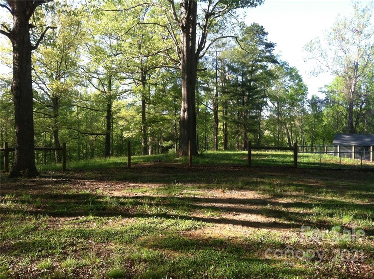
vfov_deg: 40.6
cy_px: 140
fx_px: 377
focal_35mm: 35
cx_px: 187
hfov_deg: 52.7
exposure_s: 1/240
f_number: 2.8
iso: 80
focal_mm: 3.85
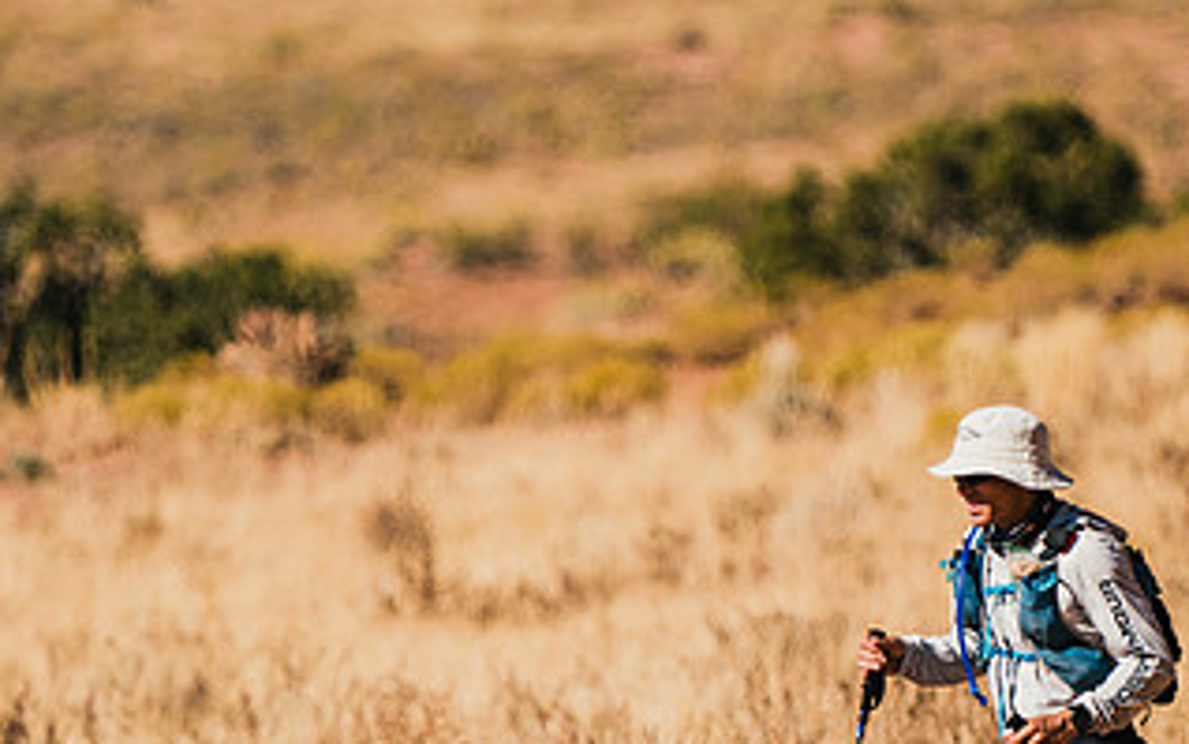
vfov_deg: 1.2
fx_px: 36111
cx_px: 744
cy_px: 712
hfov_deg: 1.9
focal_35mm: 1114
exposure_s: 1/1250
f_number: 6.3
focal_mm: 600
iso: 160
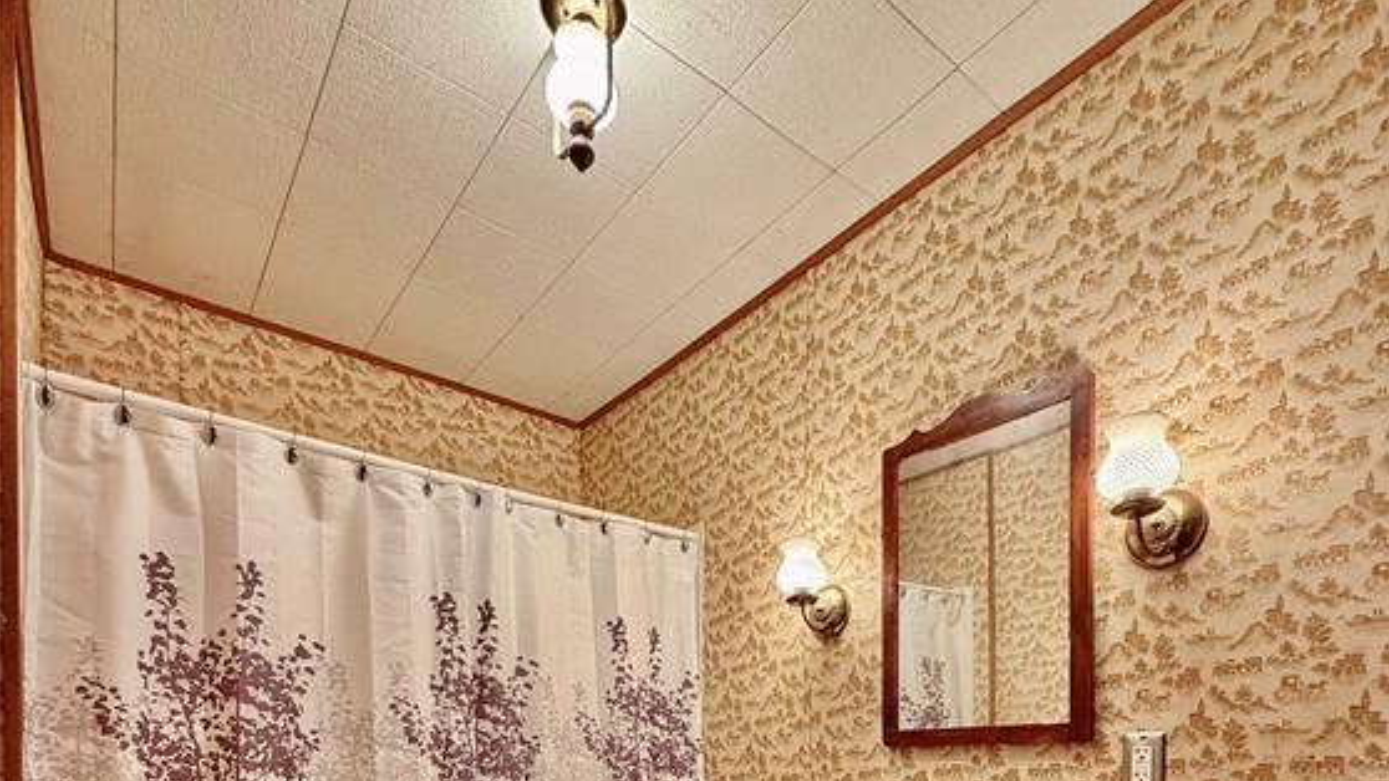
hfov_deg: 83.8
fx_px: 774
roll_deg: -0.3
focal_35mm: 21
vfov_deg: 44.8
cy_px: 793
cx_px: 714
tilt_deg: -1.3
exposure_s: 1/60
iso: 250
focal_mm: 2.22
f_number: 2.2
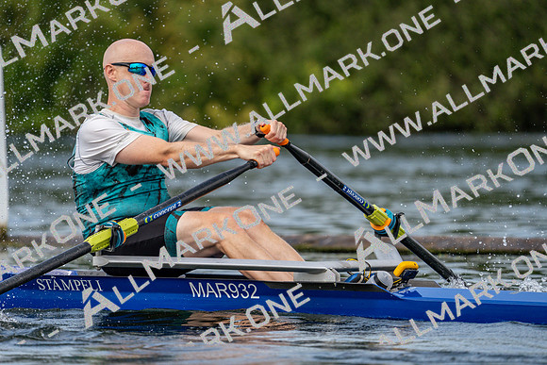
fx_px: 6580
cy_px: 182
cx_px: 274
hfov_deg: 4.8
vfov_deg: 3.2
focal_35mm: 433
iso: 500
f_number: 6.3
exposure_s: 1/1600
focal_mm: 433
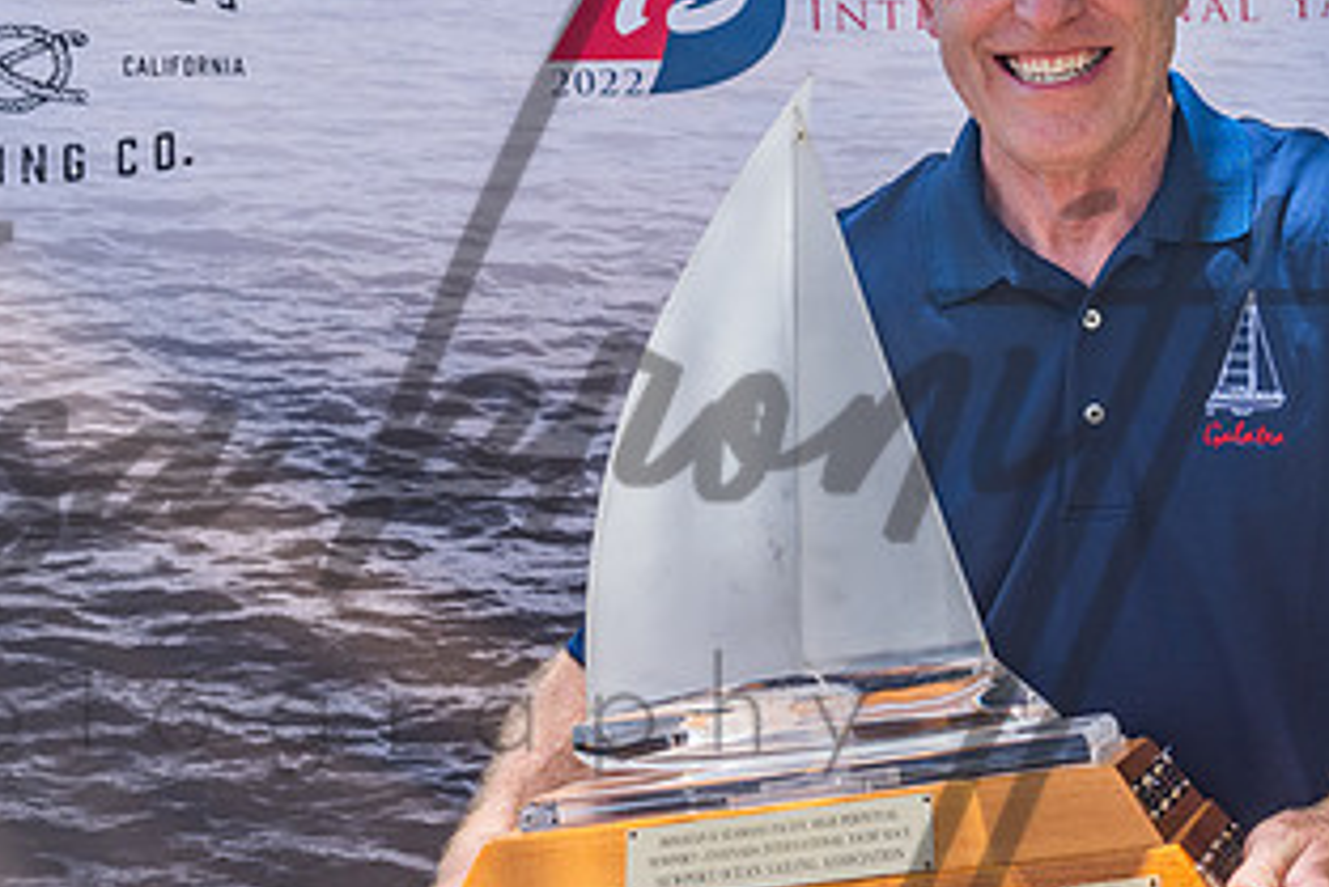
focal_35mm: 93
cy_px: 426
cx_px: 791
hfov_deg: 21.9
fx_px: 3435
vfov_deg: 14.7
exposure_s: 1/200
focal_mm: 44
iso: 125
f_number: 5.3
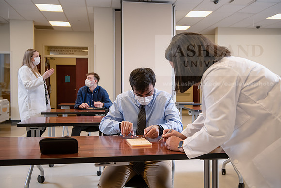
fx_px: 281
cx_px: 140
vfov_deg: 36.9
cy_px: 94
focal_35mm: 36
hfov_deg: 53.1
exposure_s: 1/160
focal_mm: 36
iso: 1250
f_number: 4
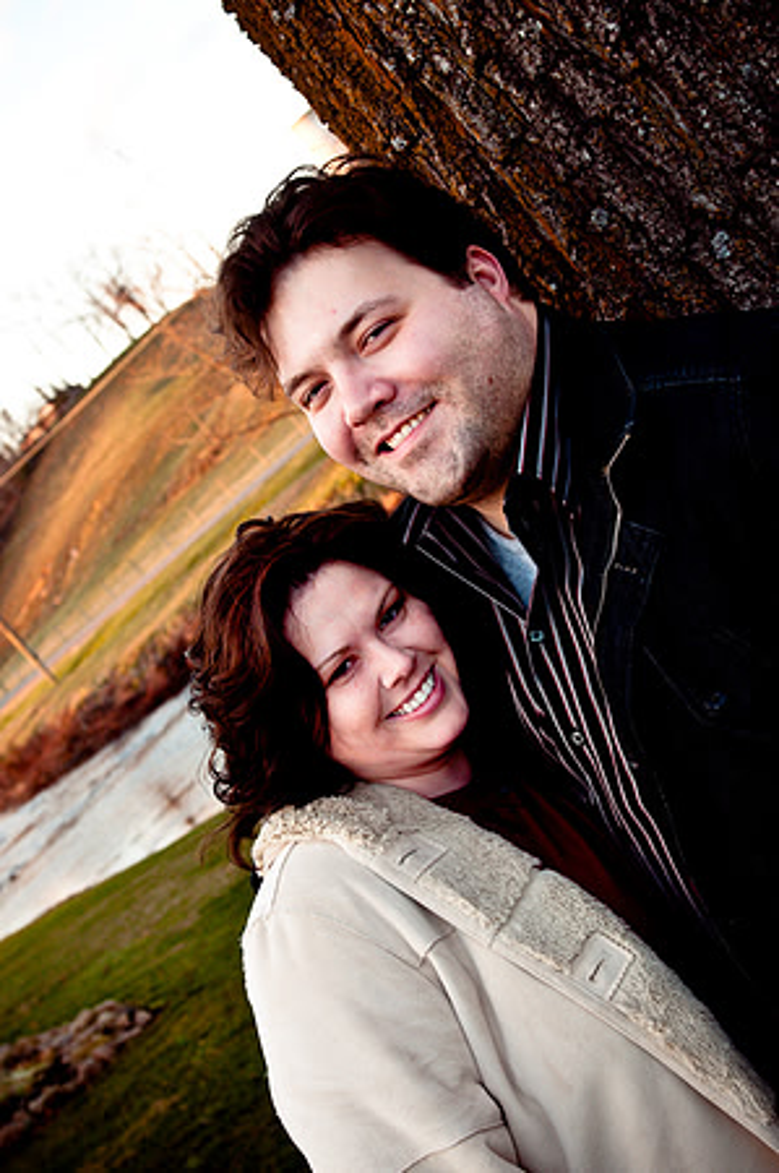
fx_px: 1561
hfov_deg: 28.0
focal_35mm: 48
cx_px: 390
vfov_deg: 41.2
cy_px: 586
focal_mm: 32
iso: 200
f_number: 5
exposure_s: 1/80
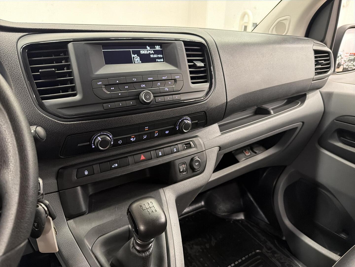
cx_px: 178
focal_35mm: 24
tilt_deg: -23.6
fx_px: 246
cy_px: 134
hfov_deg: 71.6
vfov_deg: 56.8
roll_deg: -2.0
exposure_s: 1/33
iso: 640
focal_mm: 6.76
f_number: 1.78
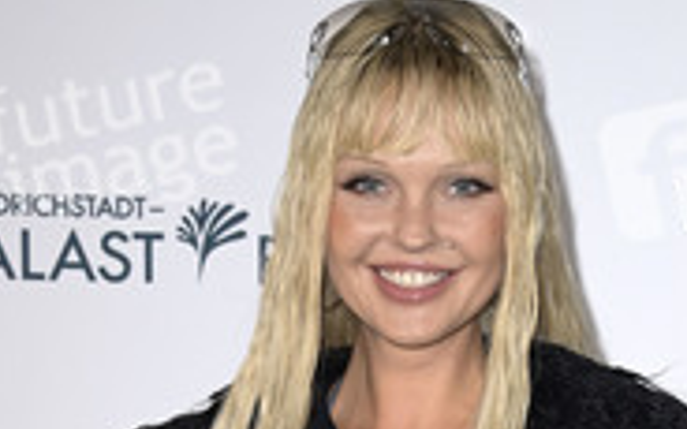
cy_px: 713
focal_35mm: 182
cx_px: 452
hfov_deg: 11.5
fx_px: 3408
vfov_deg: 7.1
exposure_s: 1/250
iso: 640
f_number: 5.6
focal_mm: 82
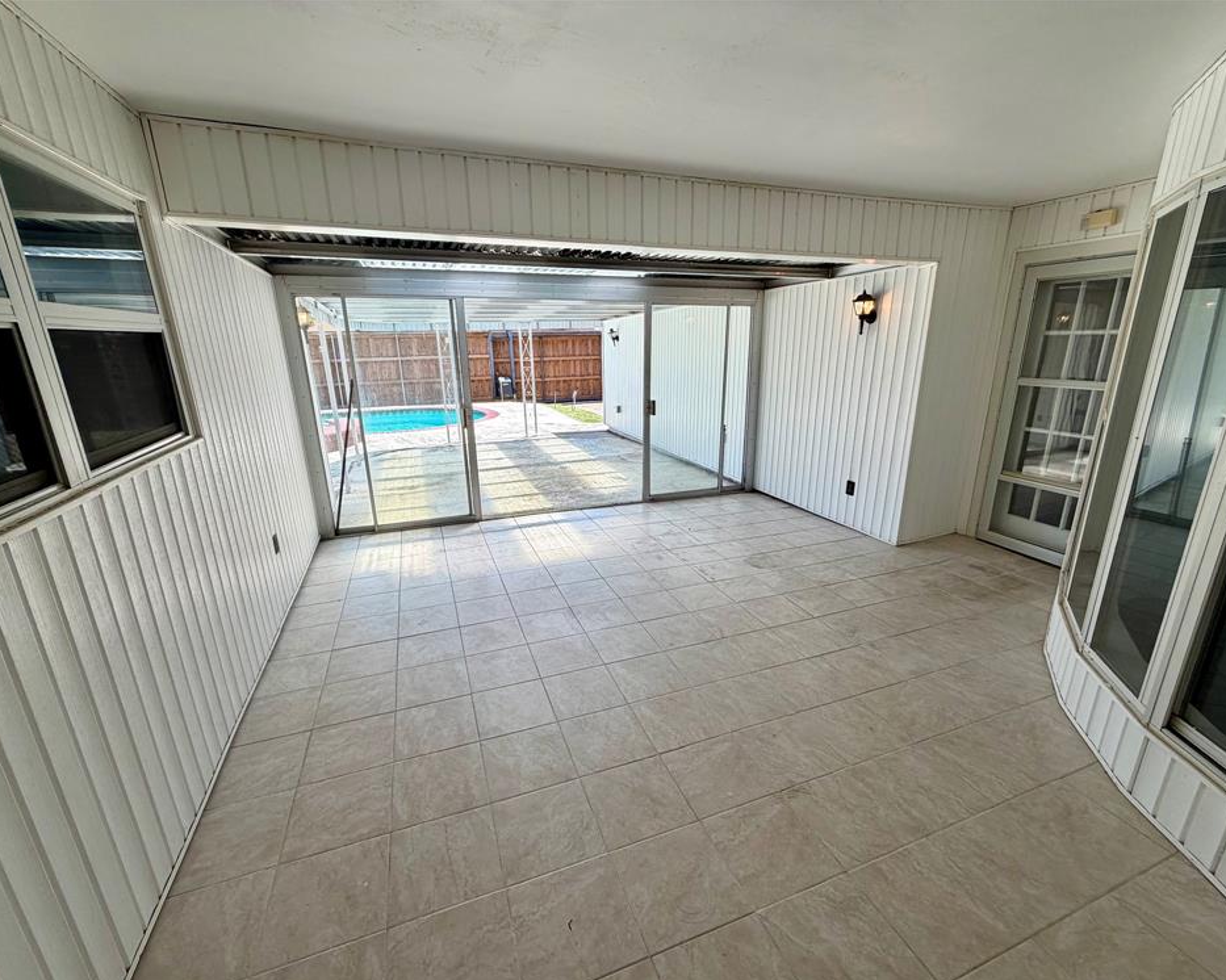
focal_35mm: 15
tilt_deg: -17.5
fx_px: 544
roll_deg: +1.3
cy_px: 503
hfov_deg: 96.8
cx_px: 624
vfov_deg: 84.0
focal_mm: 2.22
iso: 64
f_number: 2.2
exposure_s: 1/468
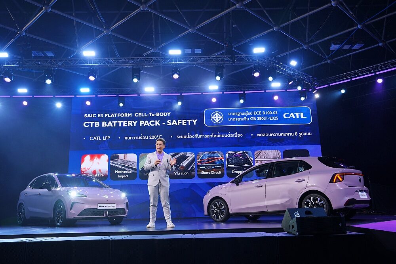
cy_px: 132
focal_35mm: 32
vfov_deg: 41.1
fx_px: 352
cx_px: 198
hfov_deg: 58.7
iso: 800
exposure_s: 1/160
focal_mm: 32
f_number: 5.6
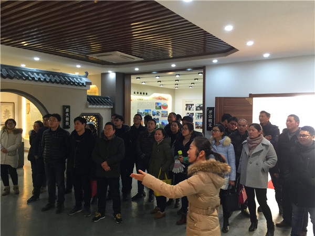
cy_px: 118
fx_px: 264
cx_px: 158
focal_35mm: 29
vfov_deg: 48.2
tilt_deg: -1.0
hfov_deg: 61.7
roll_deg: -2.0
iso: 50
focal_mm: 4.15
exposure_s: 1/15
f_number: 2.2
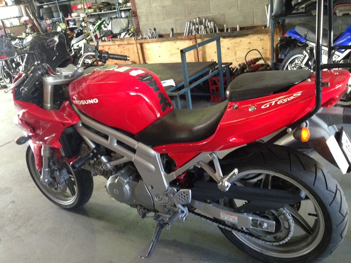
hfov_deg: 55.4
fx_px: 335
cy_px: 132
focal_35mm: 33
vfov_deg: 42.9
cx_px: 176
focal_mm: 4.12
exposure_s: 1/20
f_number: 2.4
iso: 320
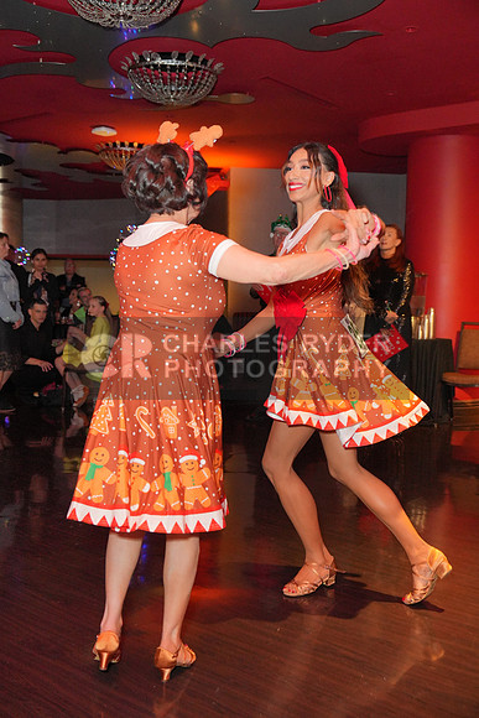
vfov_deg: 53.1
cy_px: 359
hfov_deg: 36.9
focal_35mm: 36
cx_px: 240
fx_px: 718
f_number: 4
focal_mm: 36
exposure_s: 1/200
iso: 4000
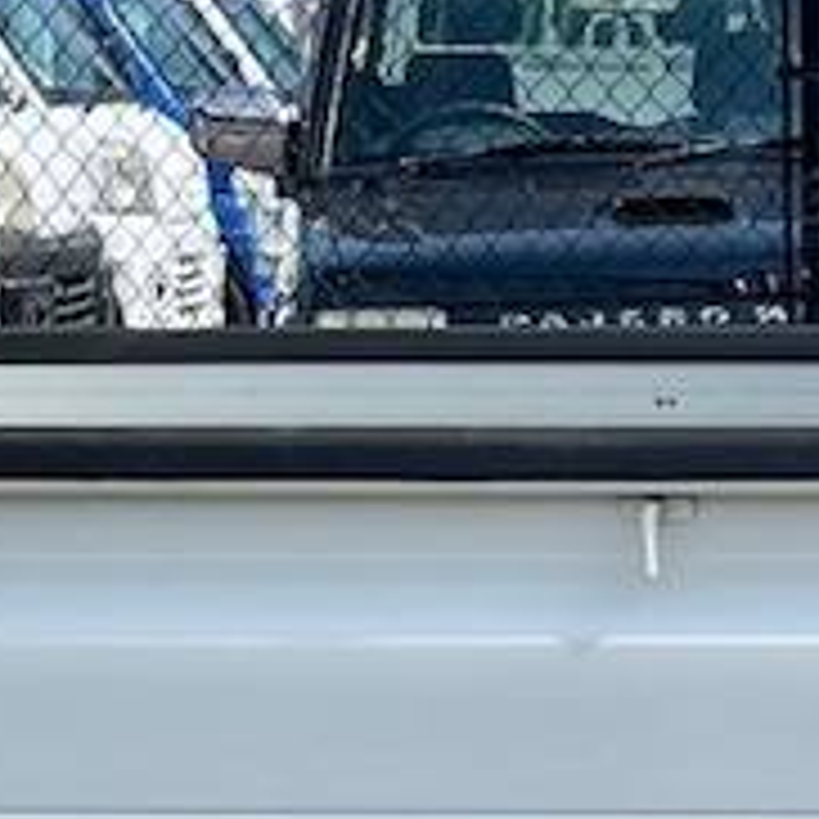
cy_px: 590
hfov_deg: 10.5
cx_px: 1552
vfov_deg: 11.3
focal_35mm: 155
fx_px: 4149
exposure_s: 1/4049
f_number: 1.6
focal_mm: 5.1
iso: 32
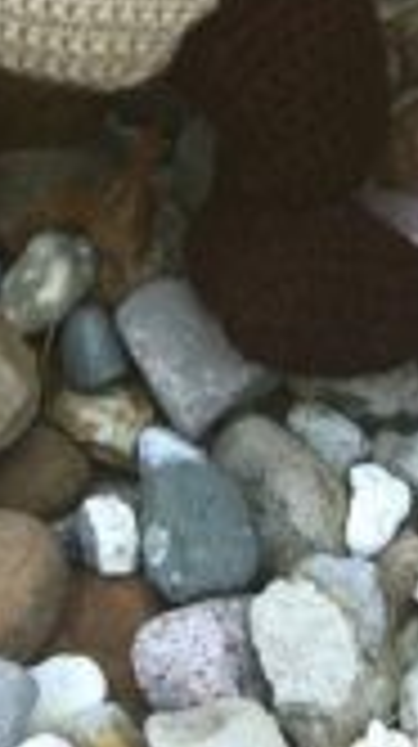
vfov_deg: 16.6
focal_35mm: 123
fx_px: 2431
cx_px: 135
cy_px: -202
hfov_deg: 9.8
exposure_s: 1/120
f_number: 2.8
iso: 100
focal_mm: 3.85
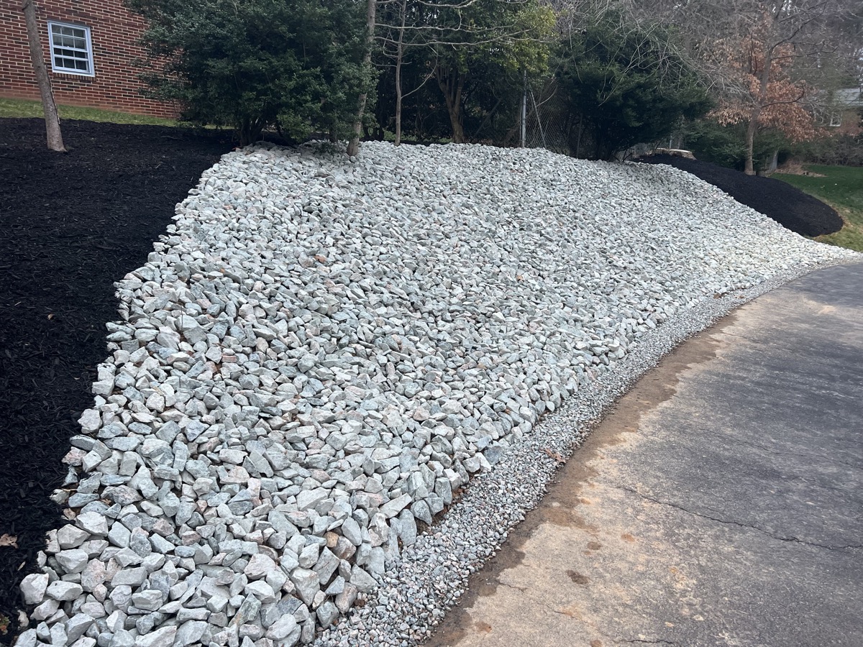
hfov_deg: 67.3
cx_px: 432
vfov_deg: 53.1
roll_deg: -1.6
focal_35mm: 26
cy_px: 324
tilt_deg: -14.2
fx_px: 648
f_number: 1.5
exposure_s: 1/108
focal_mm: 5.7
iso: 125
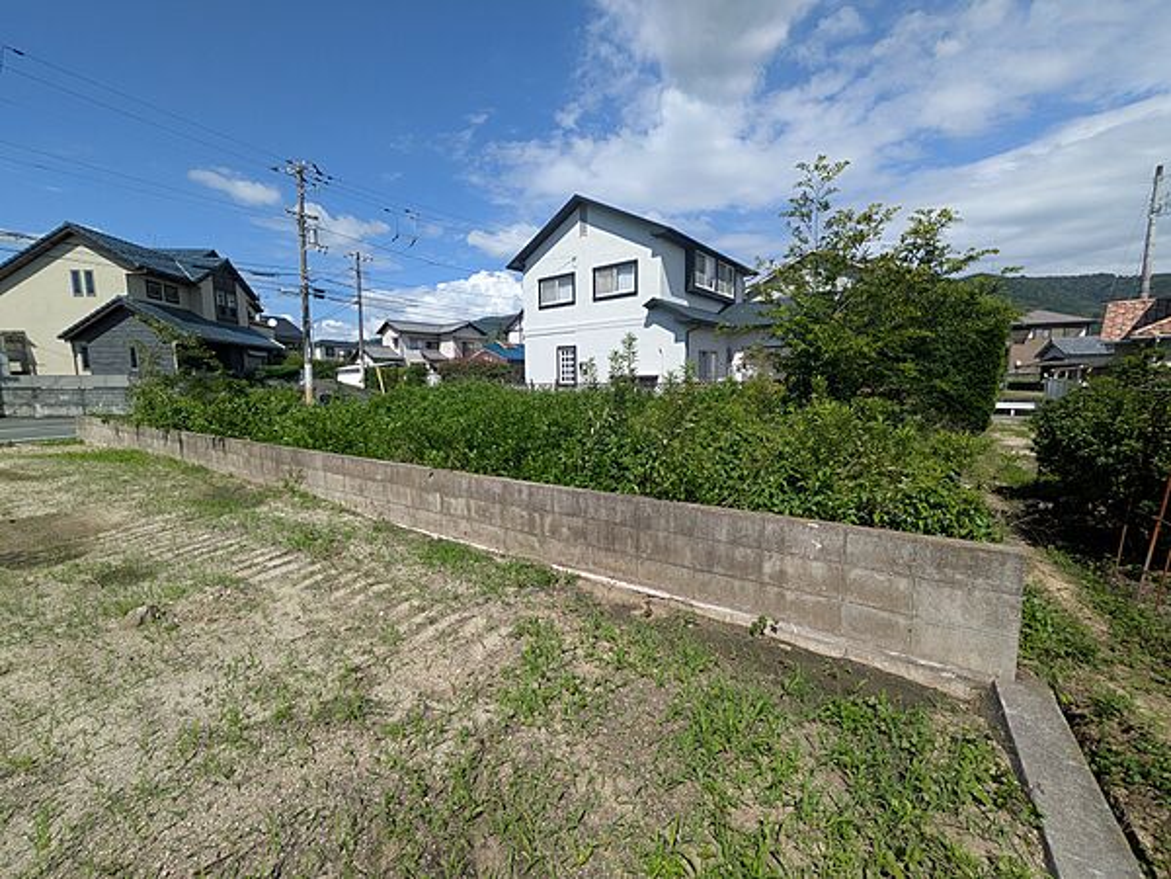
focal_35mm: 14
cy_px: 440
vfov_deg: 85.7
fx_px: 474
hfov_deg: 102.1
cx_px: 586
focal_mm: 1.83
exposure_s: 1/2137
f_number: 2.2
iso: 50
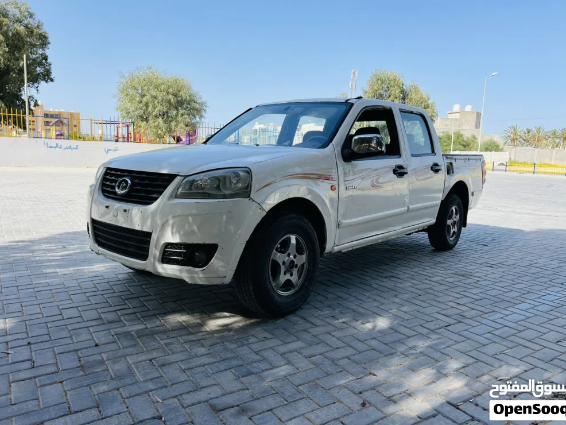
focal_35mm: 27
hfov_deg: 65.3
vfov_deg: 51.4
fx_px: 442
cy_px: 214
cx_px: 293
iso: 50
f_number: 1.5
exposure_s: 1/3165
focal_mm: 5.7
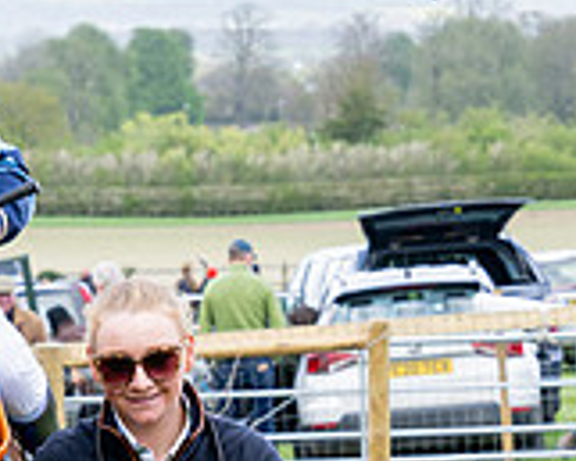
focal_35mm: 325
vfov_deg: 4.8
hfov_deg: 5.9
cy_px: 416
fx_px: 5544
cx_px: -169
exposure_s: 1/400
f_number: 5.6
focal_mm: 70
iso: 400
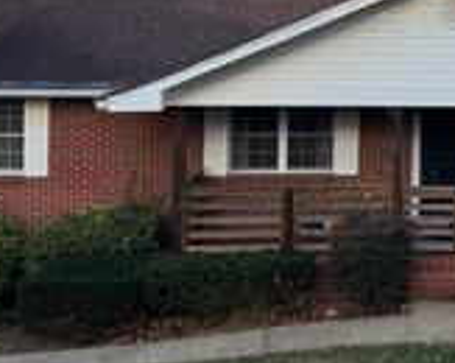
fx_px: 968
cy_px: 24
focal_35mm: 72
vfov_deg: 20.7
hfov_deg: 25.4
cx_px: 433
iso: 80
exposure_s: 1/1585
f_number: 1.78
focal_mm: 6.76
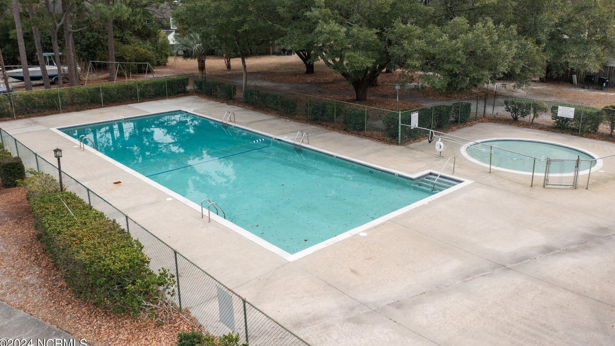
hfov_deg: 62.6
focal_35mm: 31
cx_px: 321
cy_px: 147
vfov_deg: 37.7
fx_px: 506
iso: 200
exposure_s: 1/160
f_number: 2.8
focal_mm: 10.26
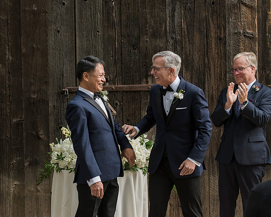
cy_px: 110
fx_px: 1123
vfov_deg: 11.0
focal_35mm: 140
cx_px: 107
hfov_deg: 13.8
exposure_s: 1/320
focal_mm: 116
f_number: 3.5
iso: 800
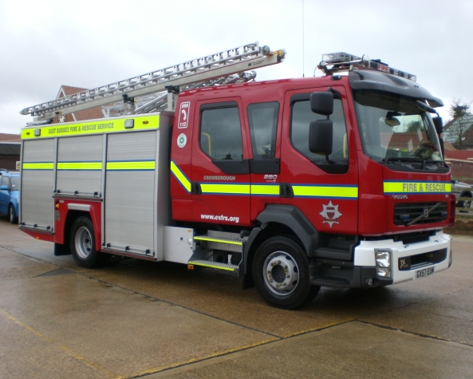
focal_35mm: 40
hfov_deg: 45.8
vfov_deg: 37.4
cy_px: 191
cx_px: 238
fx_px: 560
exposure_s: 1/160
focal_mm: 6.3
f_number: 3.1
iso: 100
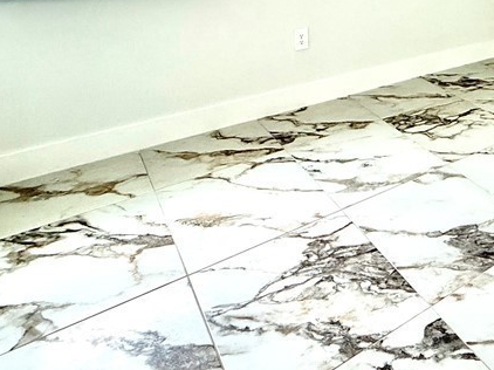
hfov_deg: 49.2
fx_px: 485
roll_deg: -1.9
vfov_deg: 37.1
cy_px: -6
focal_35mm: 34
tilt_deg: -11.0
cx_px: 427
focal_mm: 2.22
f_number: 2.2
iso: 64
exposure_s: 1/99
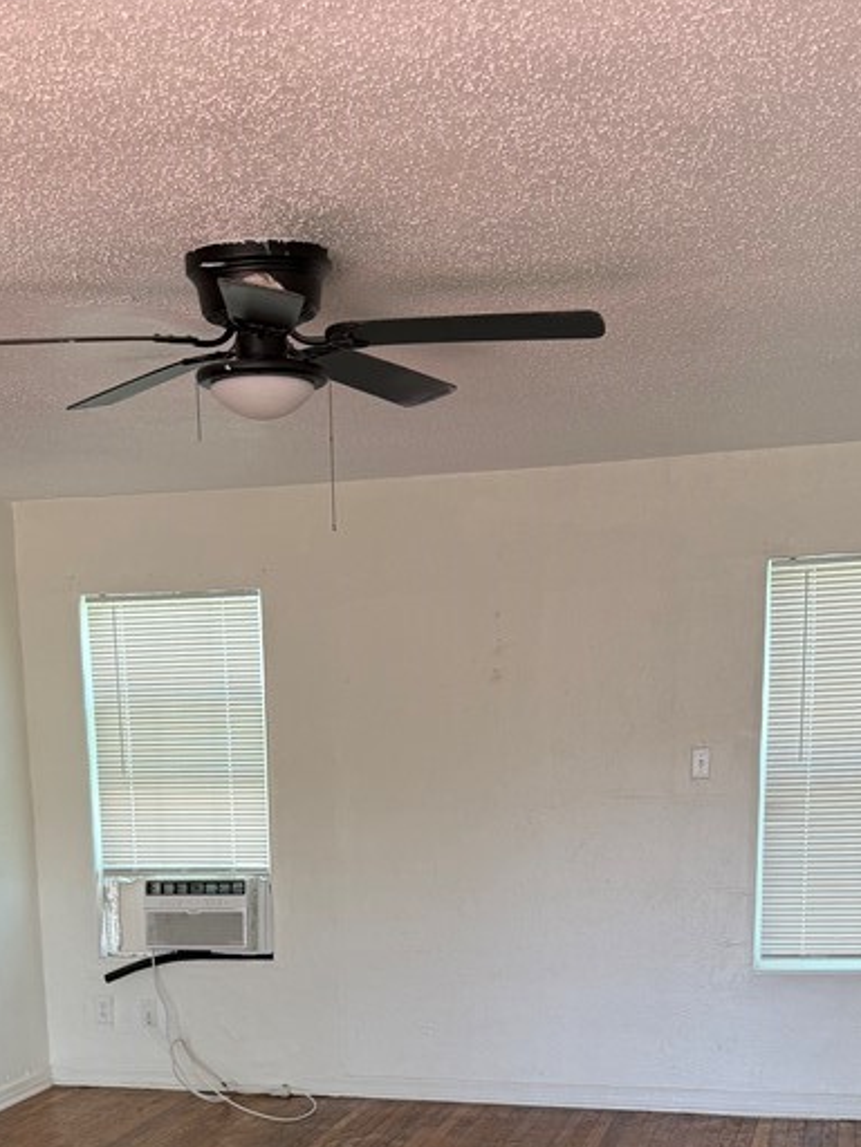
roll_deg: +2.4
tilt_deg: -8.5
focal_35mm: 48
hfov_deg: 30.2
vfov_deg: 37.4
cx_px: 350
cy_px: 1004
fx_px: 1592
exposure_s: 1/121
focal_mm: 6.76
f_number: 1.78
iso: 100
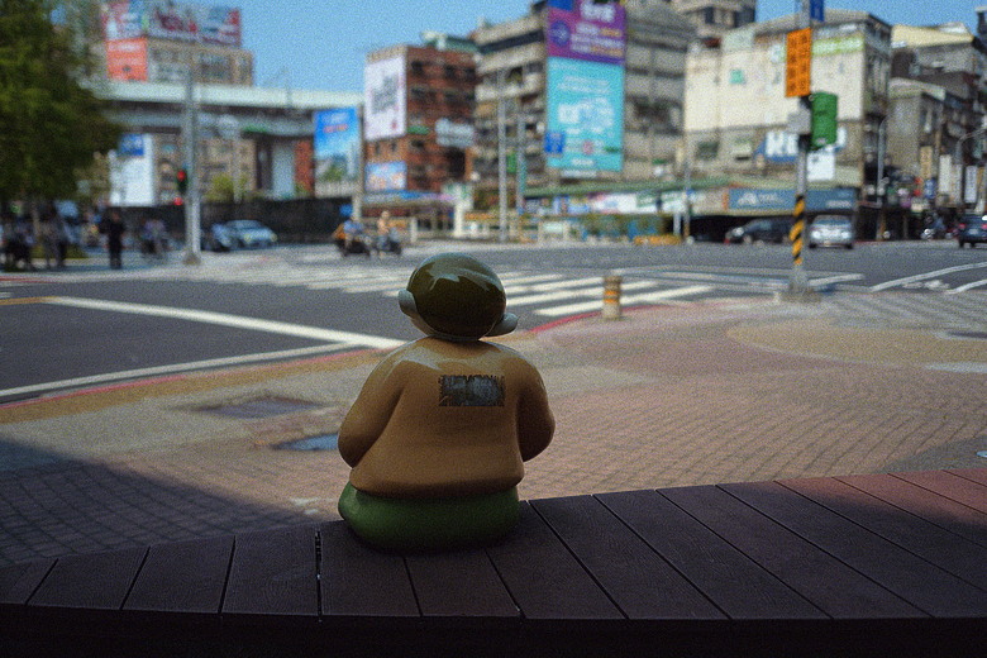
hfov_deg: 54.4
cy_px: 329
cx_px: 494
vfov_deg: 37.9
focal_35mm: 35
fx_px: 960
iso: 200
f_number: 2.2
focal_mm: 35
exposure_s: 1/2000
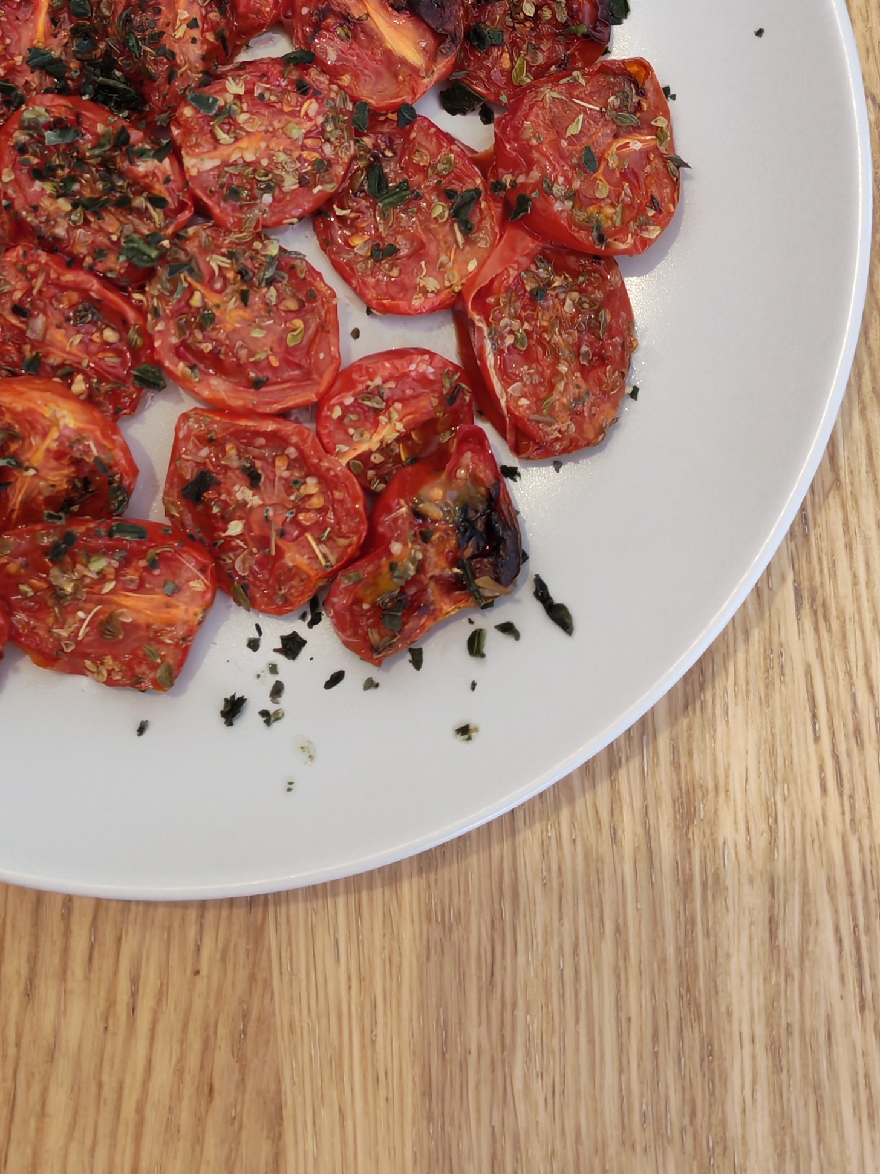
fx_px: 1932
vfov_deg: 32.3
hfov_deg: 25.3
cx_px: 211
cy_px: 141
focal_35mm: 57
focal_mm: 6.12
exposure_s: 1/50
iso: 1600
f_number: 1.9
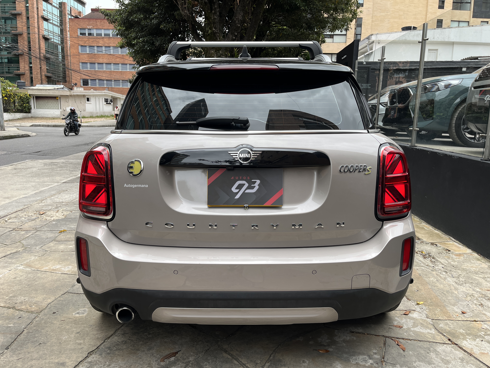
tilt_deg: -10.4
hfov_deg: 67.3
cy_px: 184
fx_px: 368
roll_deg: -1.0
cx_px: 245
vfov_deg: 53.1
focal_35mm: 26
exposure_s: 1/1009
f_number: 1.6
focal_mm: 5.1
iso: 50
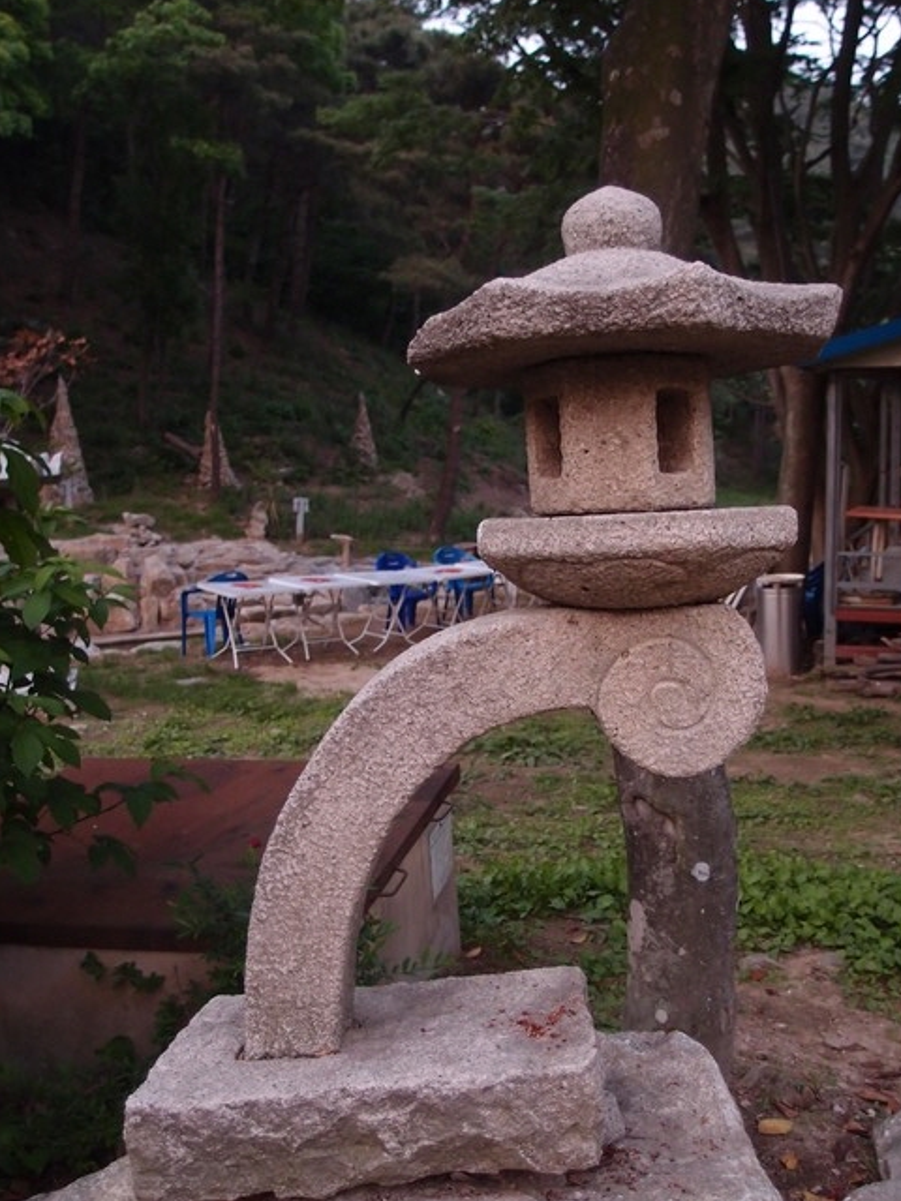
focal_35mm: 35
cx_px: 512
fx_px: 1215
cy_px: 696
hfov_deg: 40.6
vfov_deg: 52.4
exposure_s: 1/15
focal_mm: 6
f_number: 1.8
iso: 200
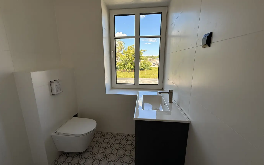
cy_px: 82
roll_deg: -0.4
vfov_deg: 74.8
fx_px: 108
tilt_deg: -11.4
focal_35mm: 15
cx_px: 131
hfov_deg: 101.5
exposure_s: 1/336
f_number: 2.2
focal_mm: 2.22
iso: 64
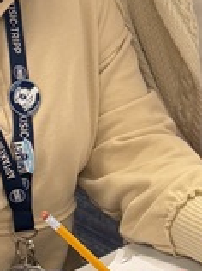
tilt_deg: -25.7
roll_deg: +1.6
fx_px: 1217
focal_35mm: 156
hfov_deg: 9.2
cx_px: 306
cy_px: 184
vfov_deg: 12.7
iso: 160
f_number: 1.78
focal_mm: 6.76
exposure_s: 1/120
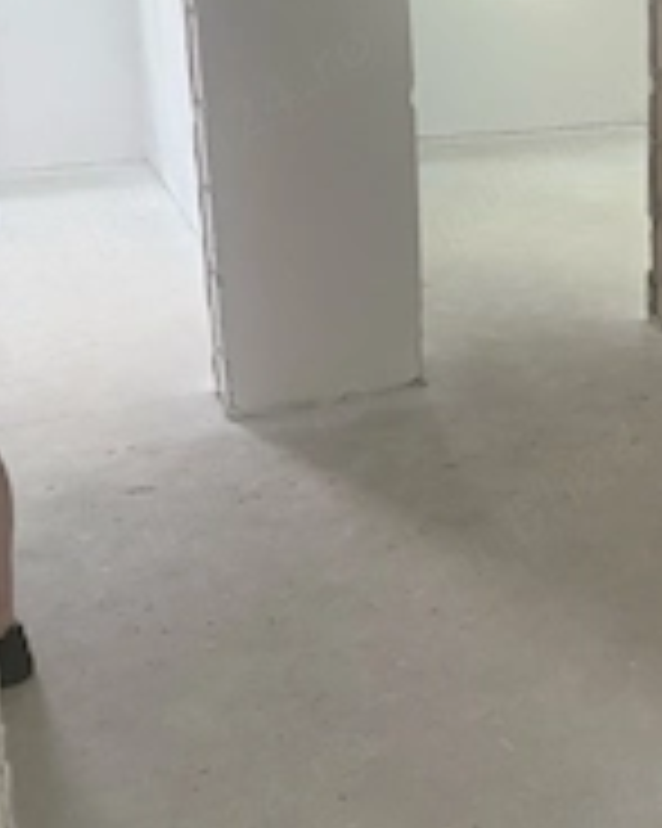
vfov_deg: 35.7
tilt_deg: -10.5
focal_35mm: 51
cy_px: 189
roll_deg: -0.4
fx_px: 1250
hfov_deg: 27.9
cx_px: 667
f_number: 1.78
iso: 200
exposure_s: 1/170
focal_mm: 6.76
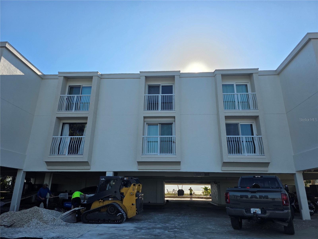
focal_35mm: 23
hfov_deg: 73.9
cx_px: 159
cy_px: 120
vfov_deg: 58.9
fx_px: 211
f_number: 1.7
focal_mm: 6.3
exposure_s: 1/7061
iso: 80
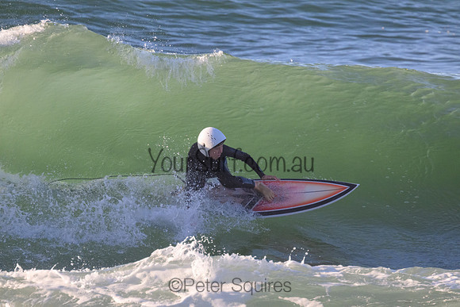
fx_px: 10224
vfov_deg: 1.7
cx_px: 230
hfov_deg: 2.6
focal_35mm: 800
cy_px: 154
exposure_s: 1/2000
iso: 3600
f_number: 11
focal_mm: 800
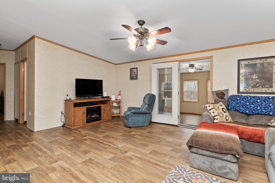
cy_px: 92
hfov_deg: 93.3
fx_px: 130
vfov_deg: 70.5
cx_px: 138
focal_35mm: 17
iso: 400
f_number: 6.3
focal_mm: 17
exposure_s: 1/13
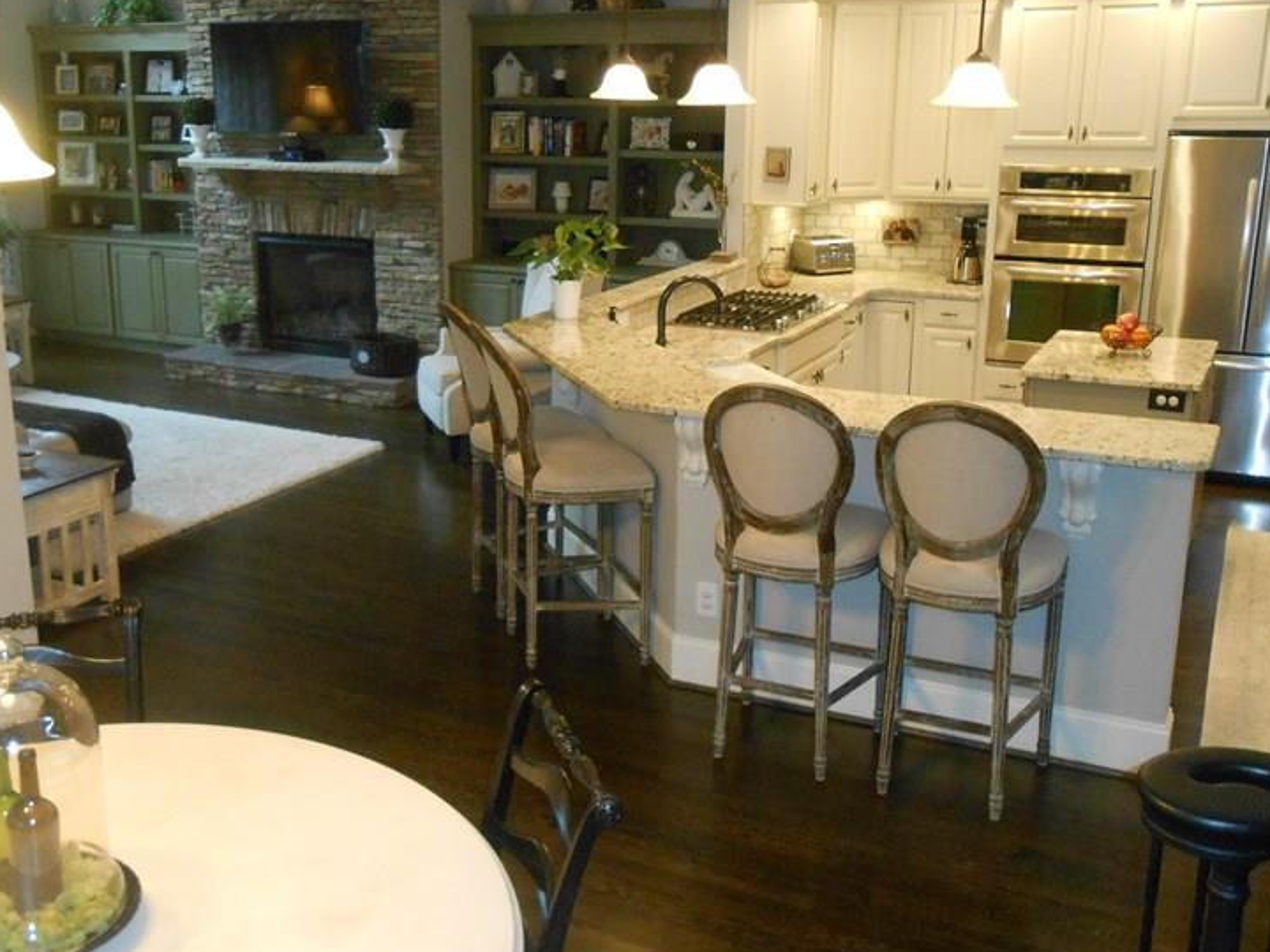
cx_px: 503
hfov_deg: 49.8
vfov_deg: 38.7
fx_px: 1357
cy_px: 455
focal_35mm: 37
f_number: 3.5
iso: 500
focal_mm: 4.6
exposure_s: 1/25
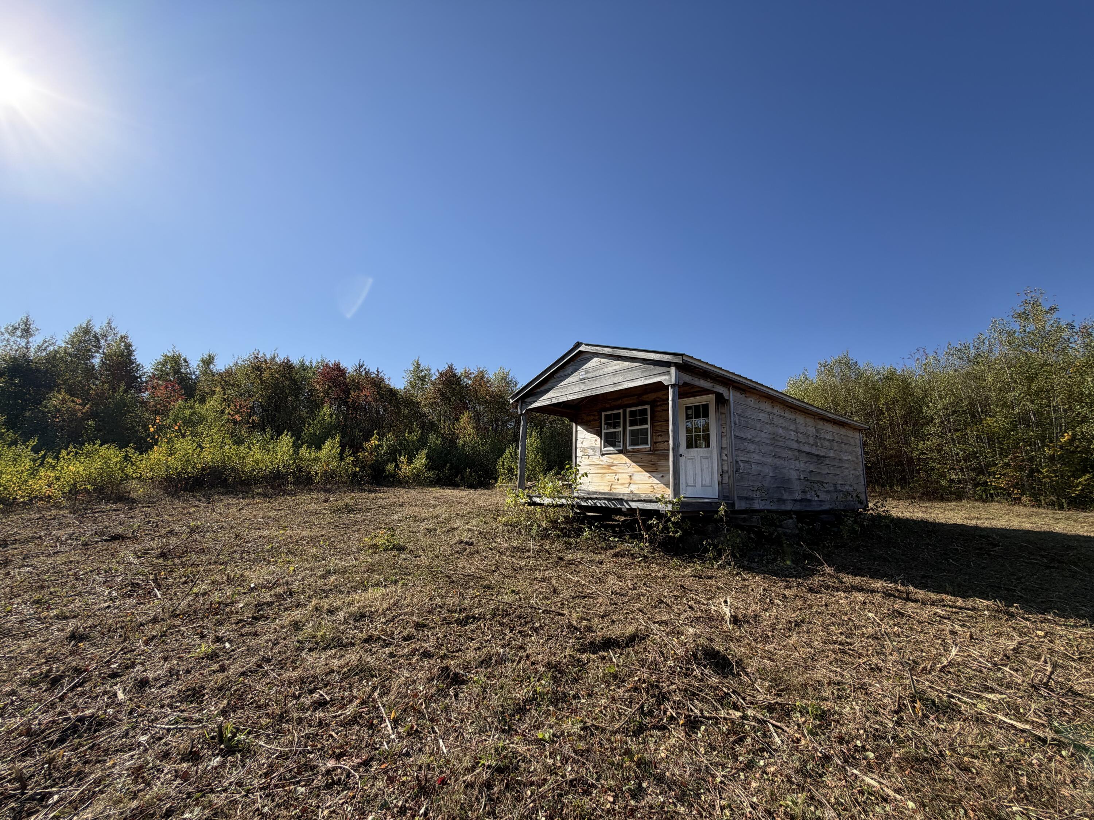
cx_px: 547
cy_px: 410
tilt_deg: +13.0
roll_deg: -1.1
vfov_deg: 85.7
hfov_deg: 102.1
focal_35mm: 14
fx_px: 442
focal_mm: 2.22
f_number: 2.2
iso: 20
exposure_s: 1/770
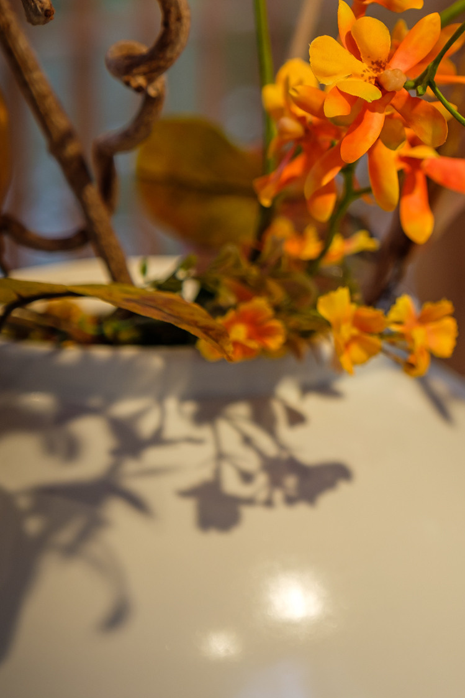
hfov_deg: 8.8
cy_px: 213
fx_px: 3002
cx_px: 465
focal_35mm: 155
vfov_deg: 13.2
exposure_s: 1/250
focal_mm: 45.5
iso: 200
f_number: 2.8
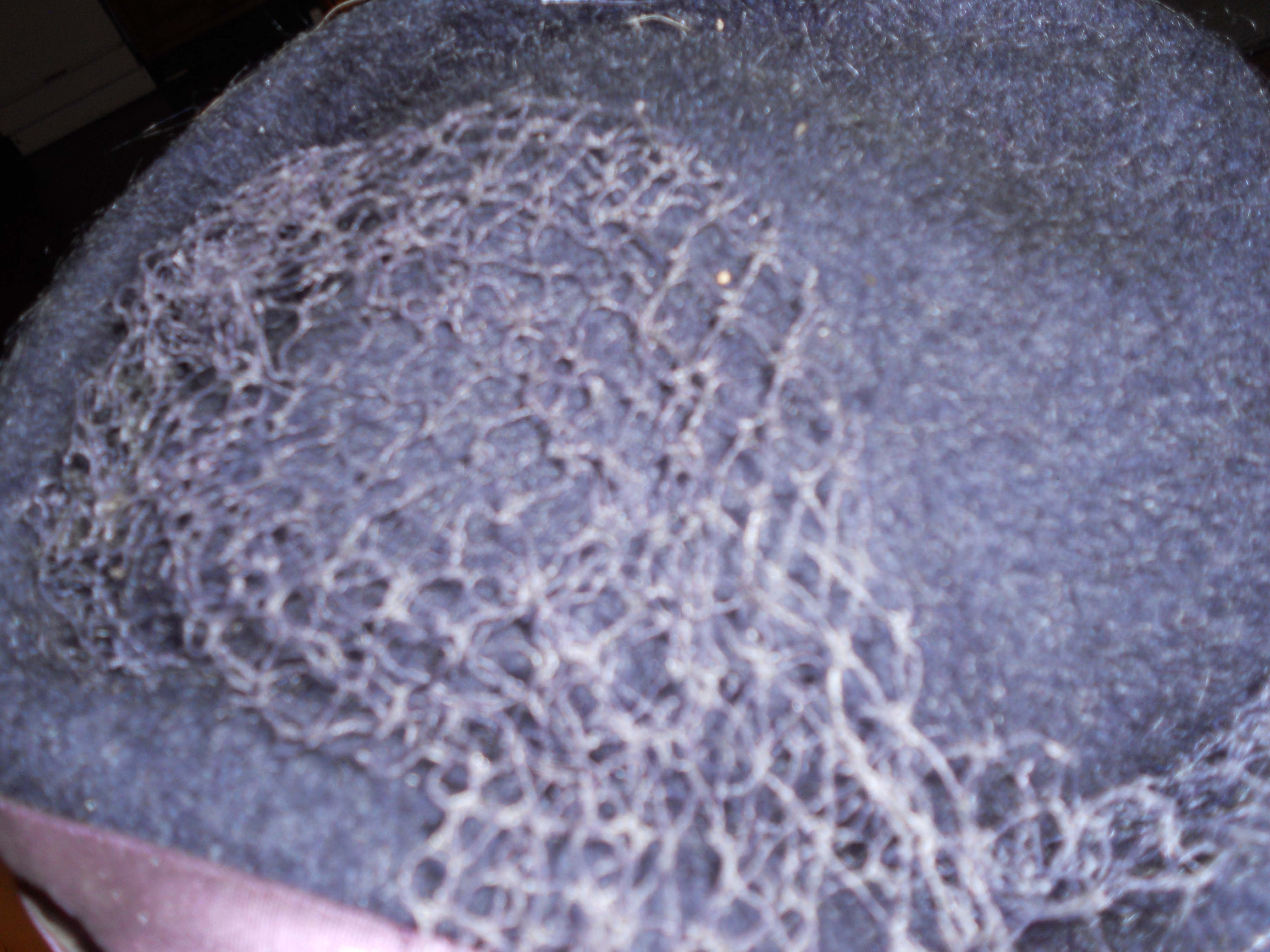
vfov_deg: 44.2
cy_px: 476
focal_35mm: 32
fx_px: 1174
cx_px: 635
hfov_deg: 56.8
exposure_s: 1/25
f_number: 3.5
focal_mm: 5.8
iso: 80
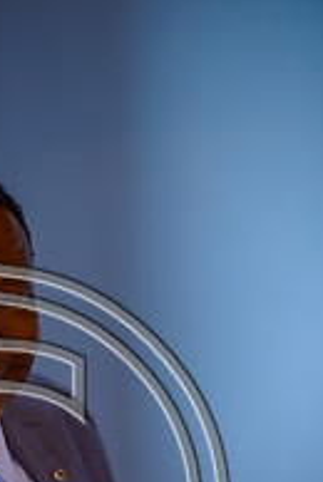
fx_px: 3259
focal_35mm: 243
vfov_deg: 8.4
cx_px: -22
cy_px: 532
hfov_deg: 5.7
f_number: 1.8
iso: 100
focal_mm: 105
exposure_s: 1/125
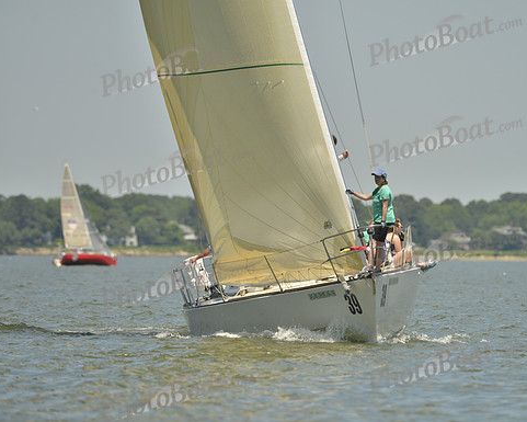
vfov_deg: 3.4
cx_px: 312
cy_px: 211
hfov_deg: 4.3
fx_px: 7067
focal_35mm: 453
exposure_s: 1/1250
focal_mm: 400
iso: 200
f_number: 6.3
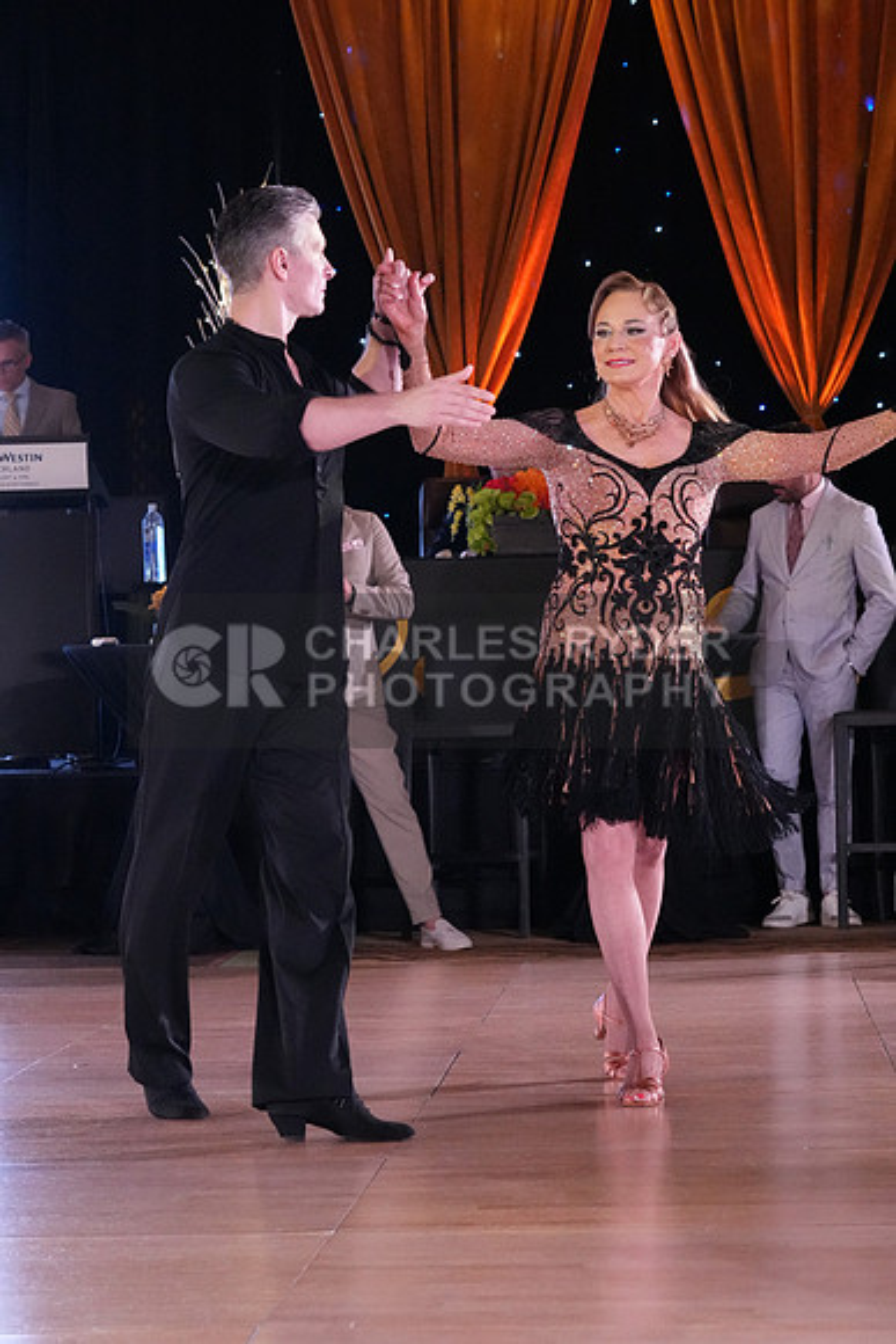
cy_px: 672
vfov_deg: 20.4
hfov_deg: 13.7
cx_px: 448
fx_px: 3731
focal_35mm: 100
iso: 8000
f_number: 5.6
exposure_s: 1/400
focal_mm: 67
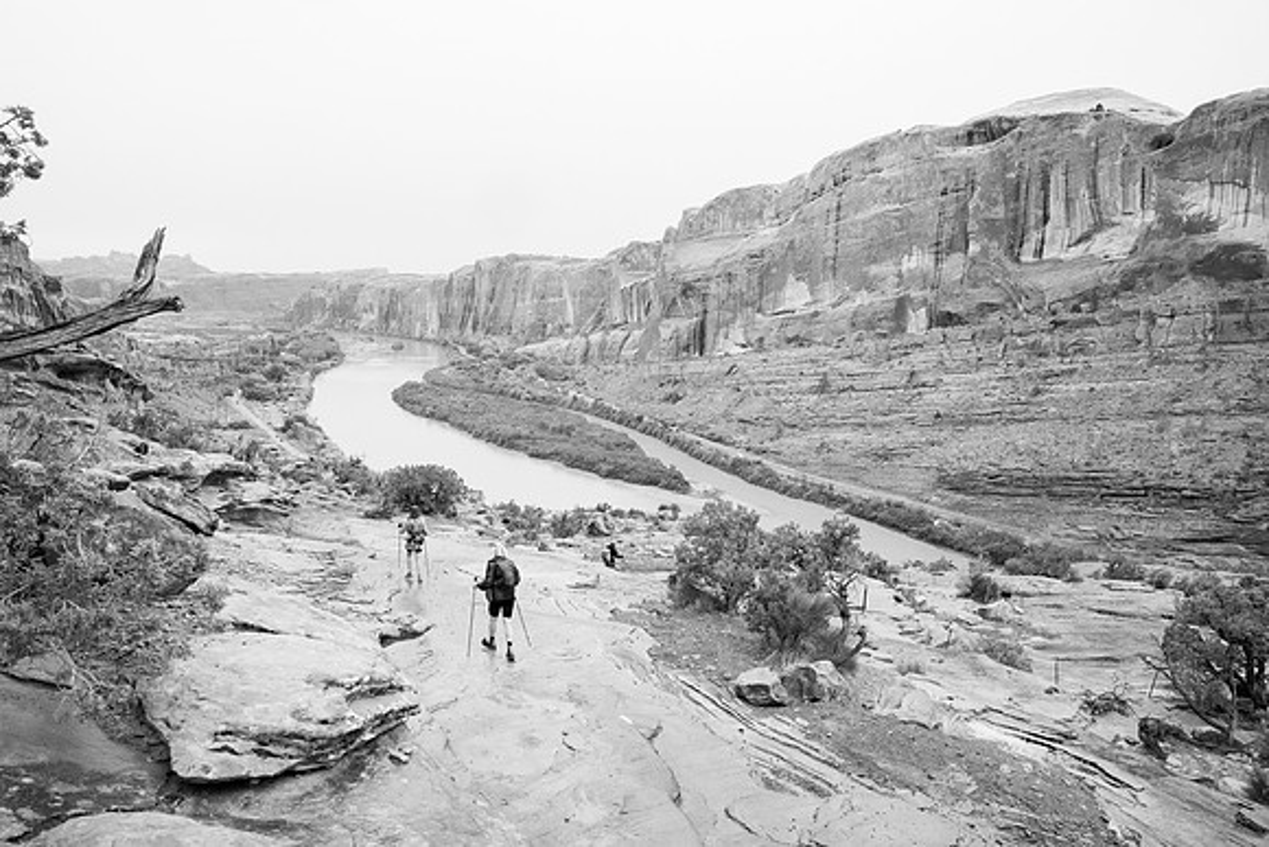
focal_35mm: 24
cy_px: 424
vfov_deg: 53.2
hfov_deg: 73.7
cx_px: 634
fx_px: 846
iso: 6400
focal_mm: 24
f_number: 10
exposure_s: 1/1600
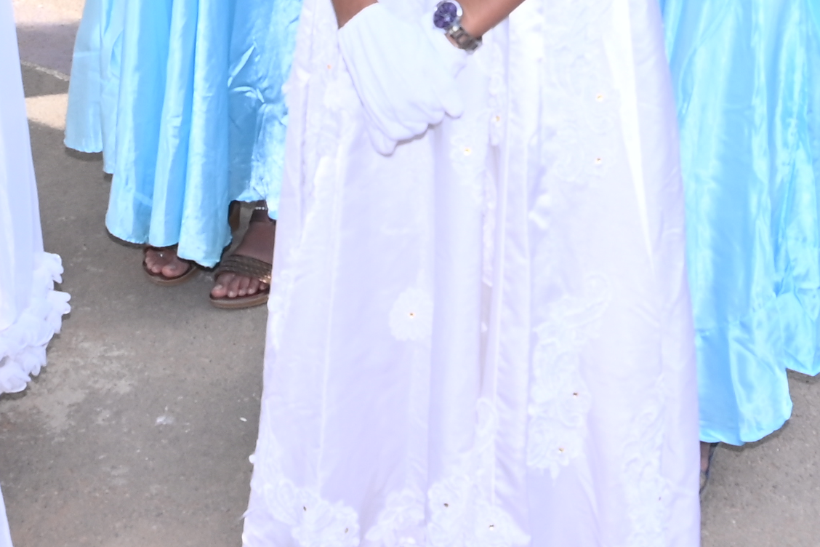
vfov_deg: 13.5
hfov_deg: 21.2
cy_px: -233
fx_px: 2186
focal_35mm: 96
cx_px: 411
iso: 250
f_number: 9
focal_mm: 24
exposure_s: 1/125
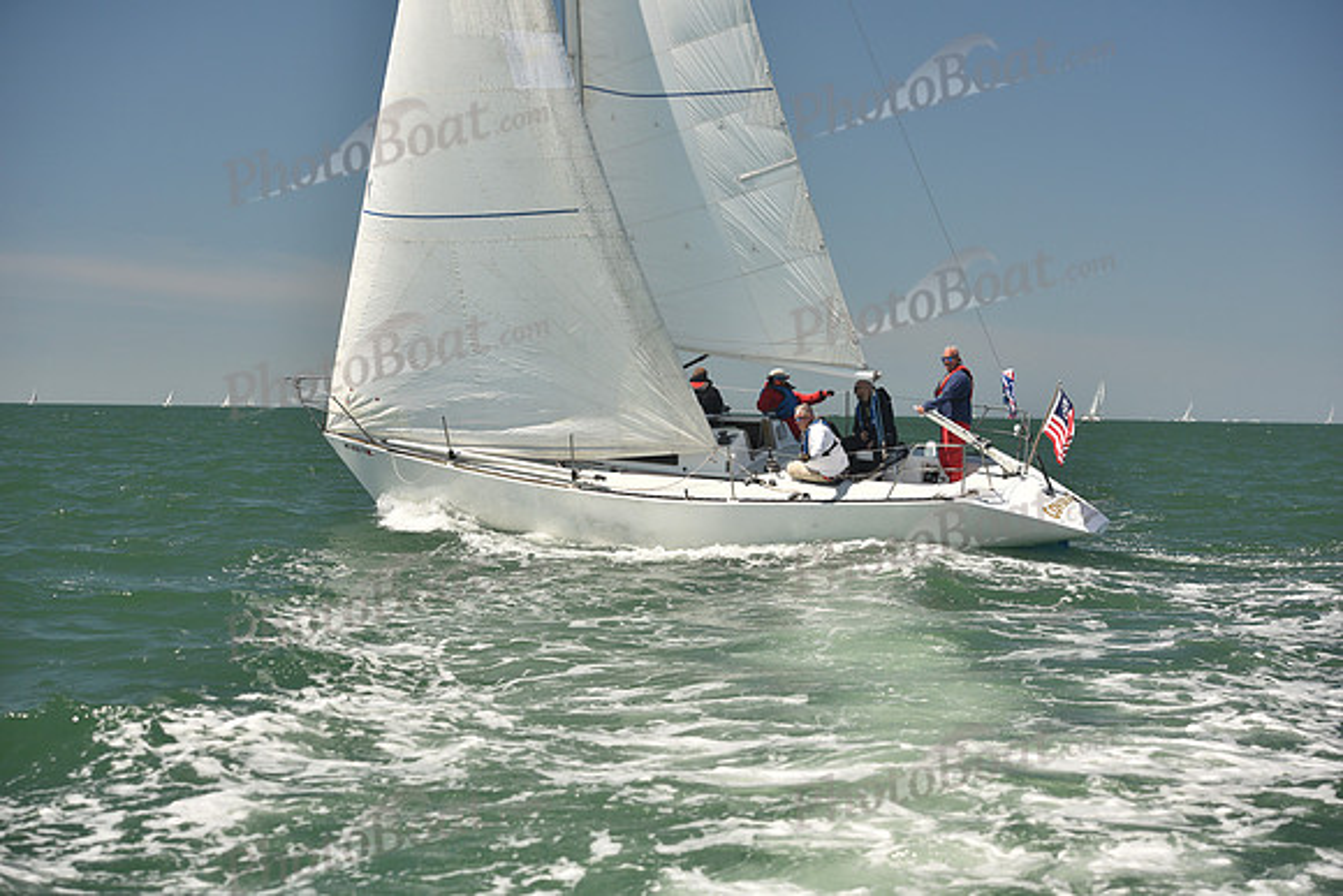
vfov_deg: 19.5
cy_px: 448
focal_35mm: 70
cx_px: 672
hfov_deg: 28.8
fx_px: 2612
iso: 250
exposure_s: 1/800
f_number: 5
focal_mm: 70
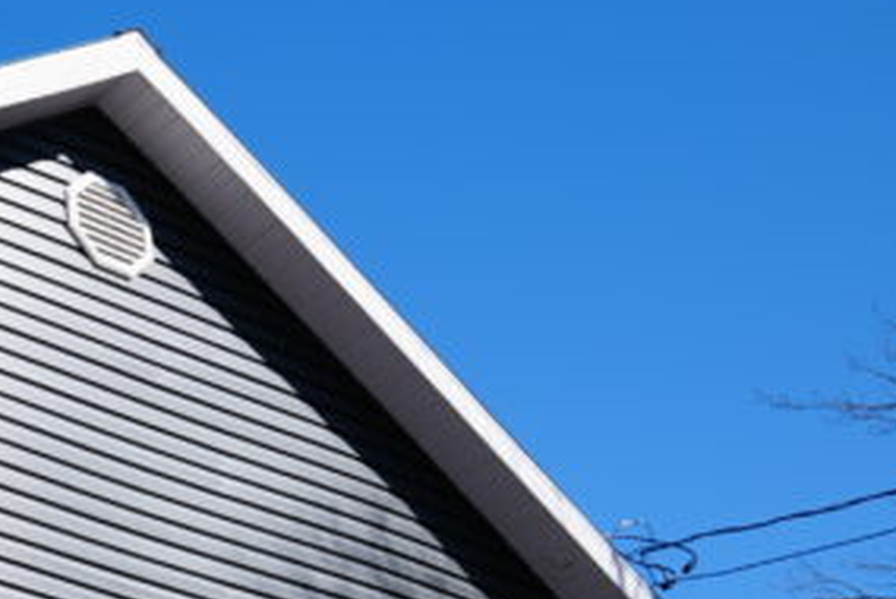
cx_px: -420
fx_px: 2314
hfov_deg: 19.3
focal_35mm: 93
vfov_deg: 13.4
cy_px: 1037
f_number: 5
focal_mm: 25.8
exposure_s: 1/500
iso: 80
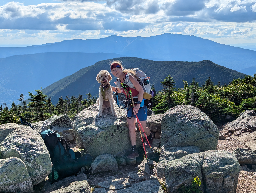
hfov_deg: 39.6
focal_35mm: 48
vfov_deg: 30.3
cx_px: 128
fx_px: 355
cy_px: 96
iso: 42
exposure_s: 1/4000
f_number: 1.85
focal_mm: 6.81
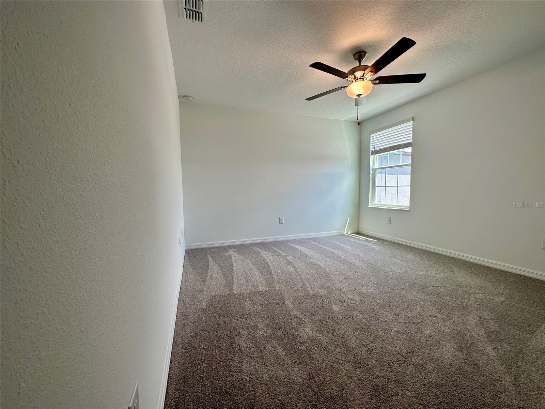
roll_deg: +0.9
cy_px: 204
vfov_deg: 85.7
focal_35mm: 14
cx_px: 272
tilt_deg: -4.9
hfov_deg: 102.1
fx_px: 220
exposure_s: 1/120
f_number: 2.2
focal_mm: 2.22
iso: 50
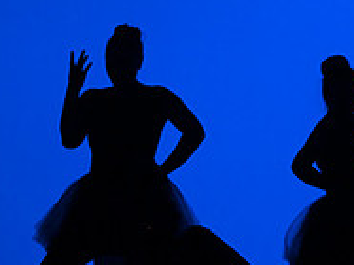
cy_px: 176
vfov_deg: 3.7
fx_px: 4108
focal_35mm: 402
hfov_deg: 4.9
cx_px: 430
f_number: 2.8
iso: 3200
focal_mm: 135
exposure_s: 1/200
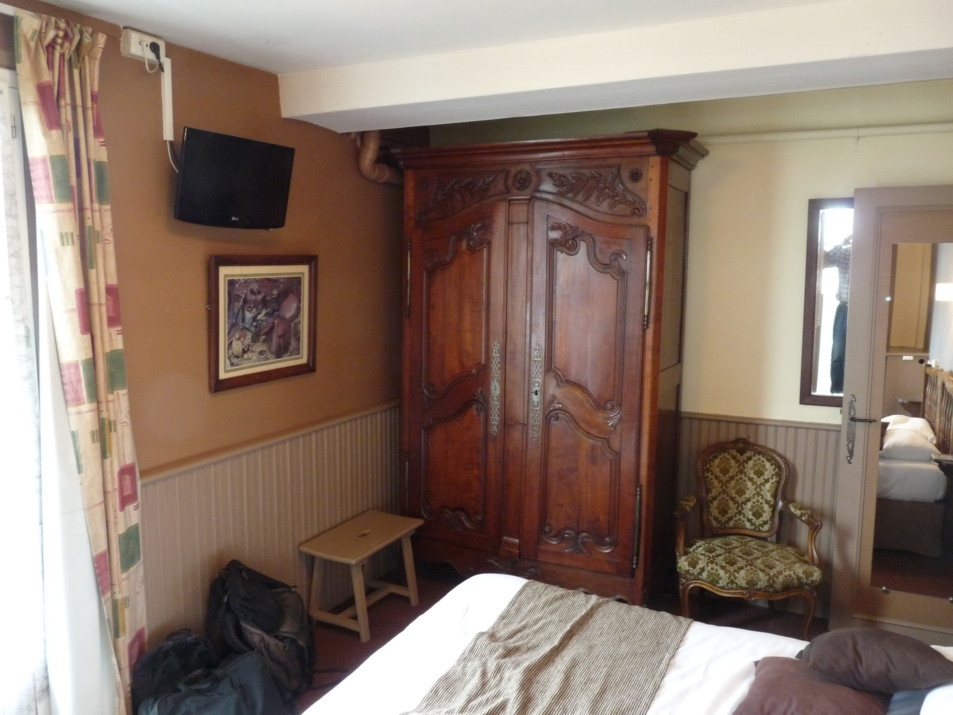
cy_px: 358
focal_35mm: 27
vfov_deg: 51.4
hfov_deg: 65.3
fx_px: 743
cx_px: 476
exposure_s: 1/13
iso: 400
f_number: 2.8
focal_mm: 4.8
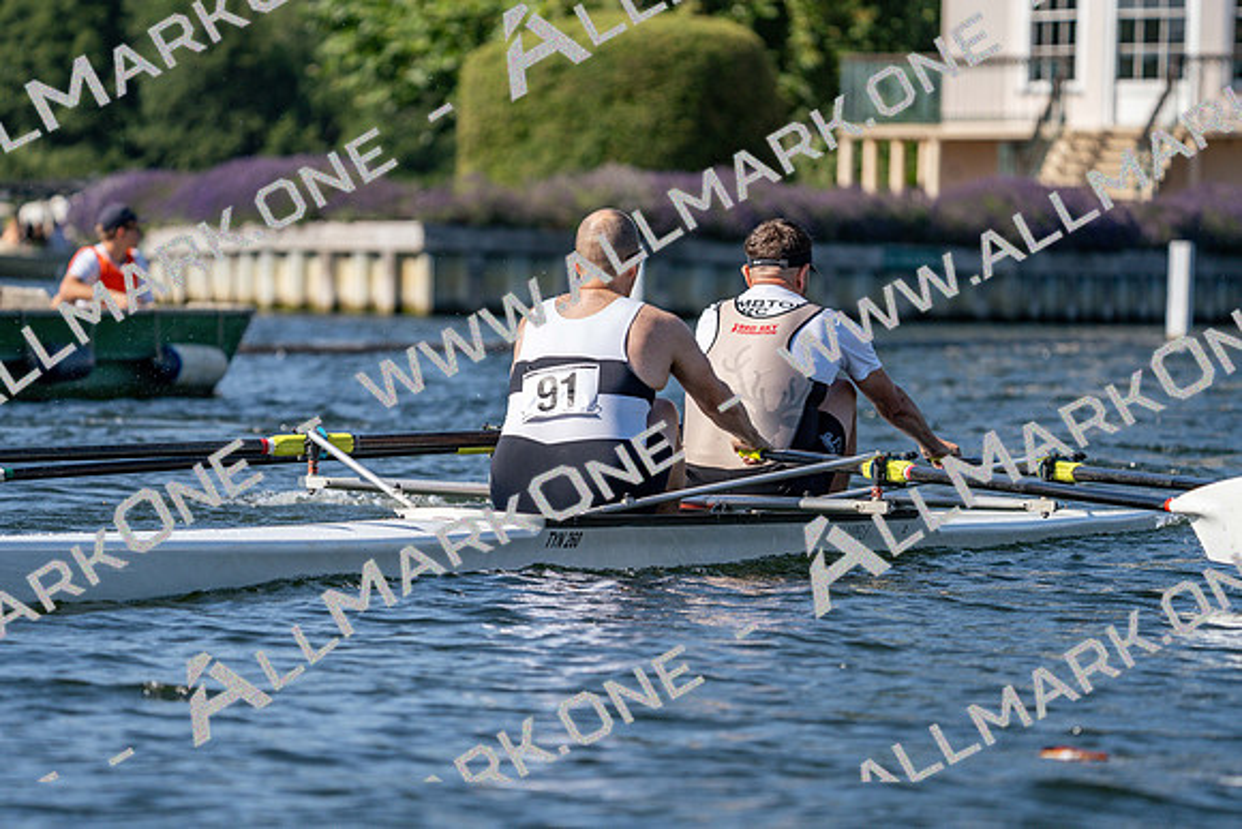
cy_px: 414
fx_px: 9489
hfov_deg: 7.5
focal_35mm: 275
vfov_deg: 5.0
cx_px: 621
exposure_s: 1/1600
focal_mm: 275
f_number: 5.6
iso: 200
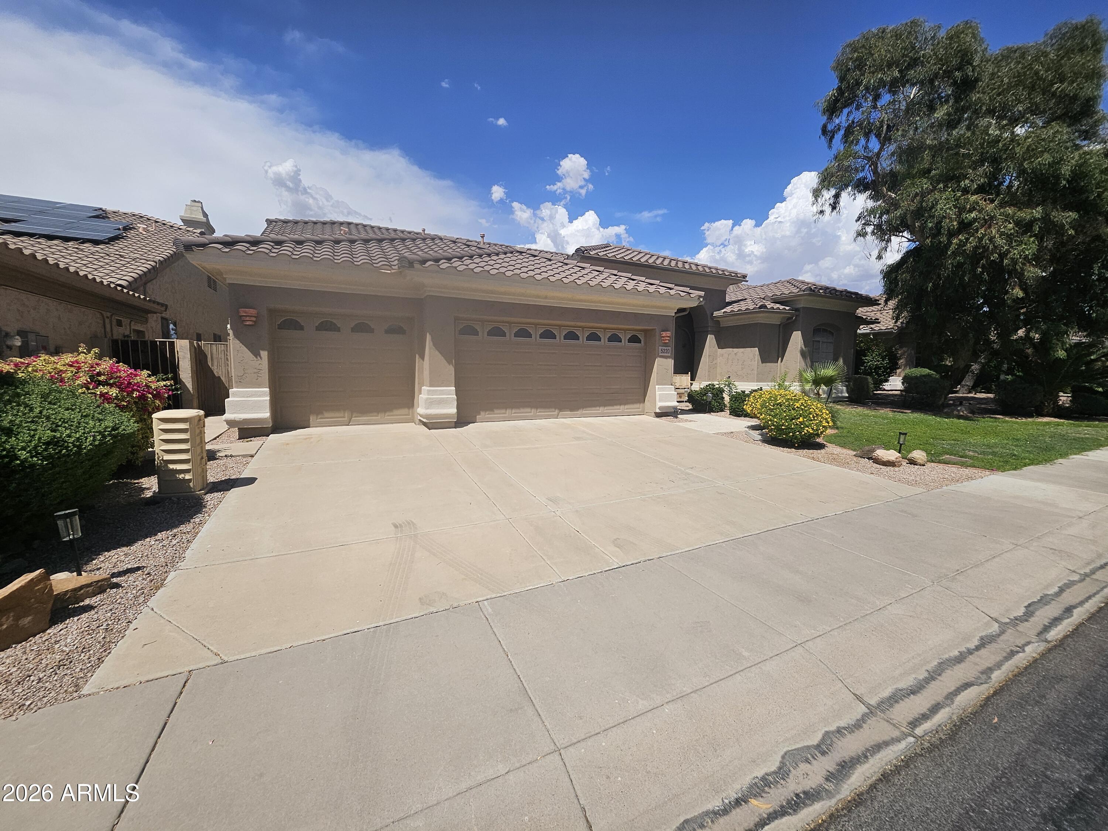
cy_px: 416
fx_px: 416
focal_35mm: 13
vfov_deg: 89.9
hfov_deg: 106.2
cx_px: 554
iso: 32
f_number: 2.2
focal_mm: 1.7
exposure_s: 1/2467
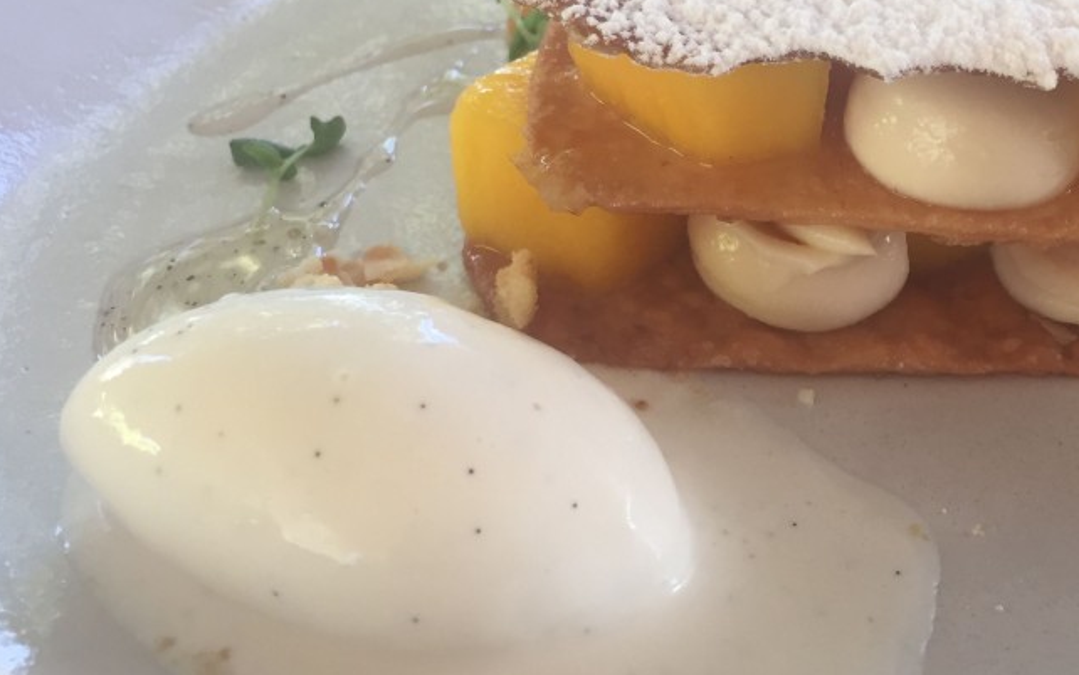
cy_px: 274
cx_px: 797
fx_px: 1442
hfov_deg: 40.0
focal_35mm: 49
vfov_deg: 26.3
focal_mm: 4.15
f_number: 2.2
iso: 32
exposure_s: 1/33
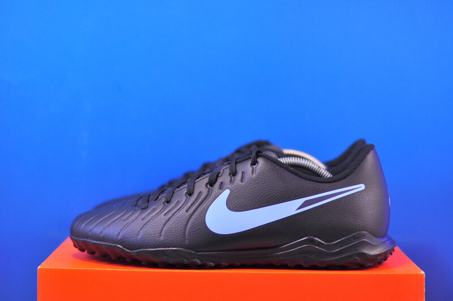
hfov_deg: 27.0
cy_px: 150
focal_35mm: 75
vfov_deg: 18.1
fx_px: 942
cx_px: 226
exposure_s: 1/320
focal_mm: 50
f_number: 2
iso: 250
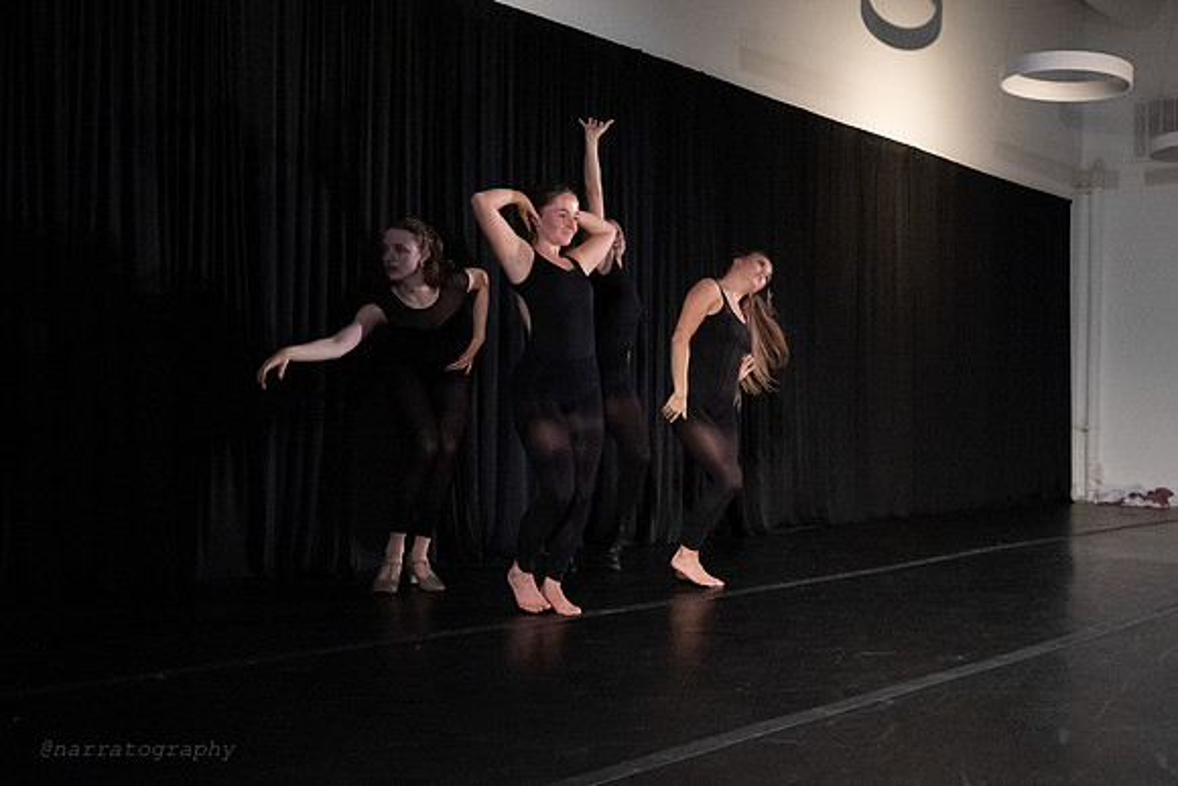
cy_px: 365
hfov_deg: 47.1
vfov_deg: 33.0
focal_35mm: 41
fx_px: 1328
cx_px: 780
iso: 6400
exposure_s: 1/400
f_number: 4.5
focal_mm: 28
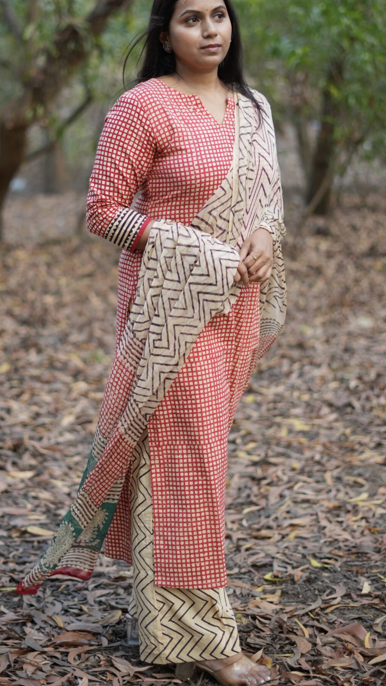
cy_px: 257
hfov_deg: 16.1
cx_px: 173
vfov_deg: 28.1
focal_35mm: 75
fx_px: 1364
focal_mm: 50
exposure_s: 1/250
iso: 400
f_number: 1.8
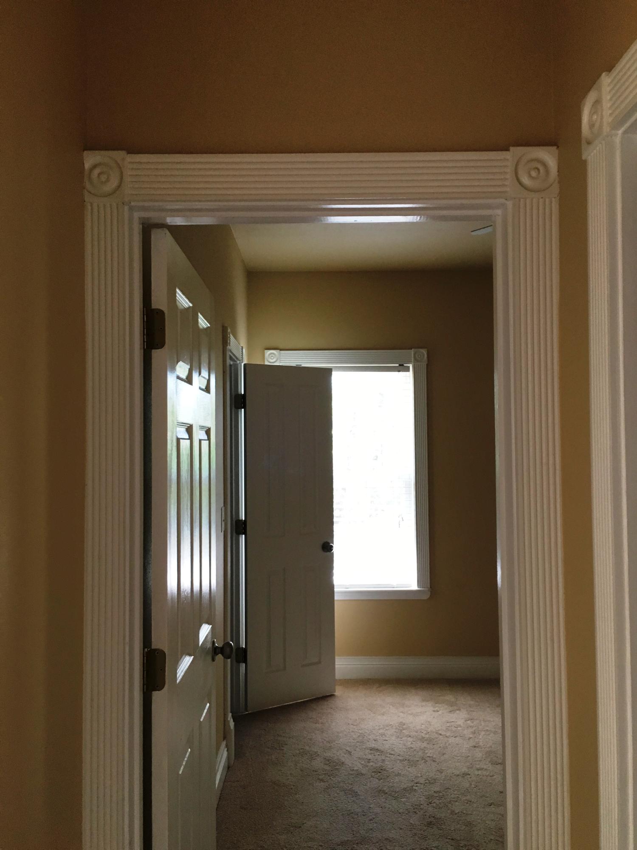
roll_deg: +1.3
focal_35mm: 29
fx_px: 712
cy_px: 425
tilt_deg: +1.9
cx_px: 318
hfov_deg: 48.2
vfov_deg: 61.7
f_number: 2.2
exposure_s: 1/30
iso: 100
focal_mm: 4.15
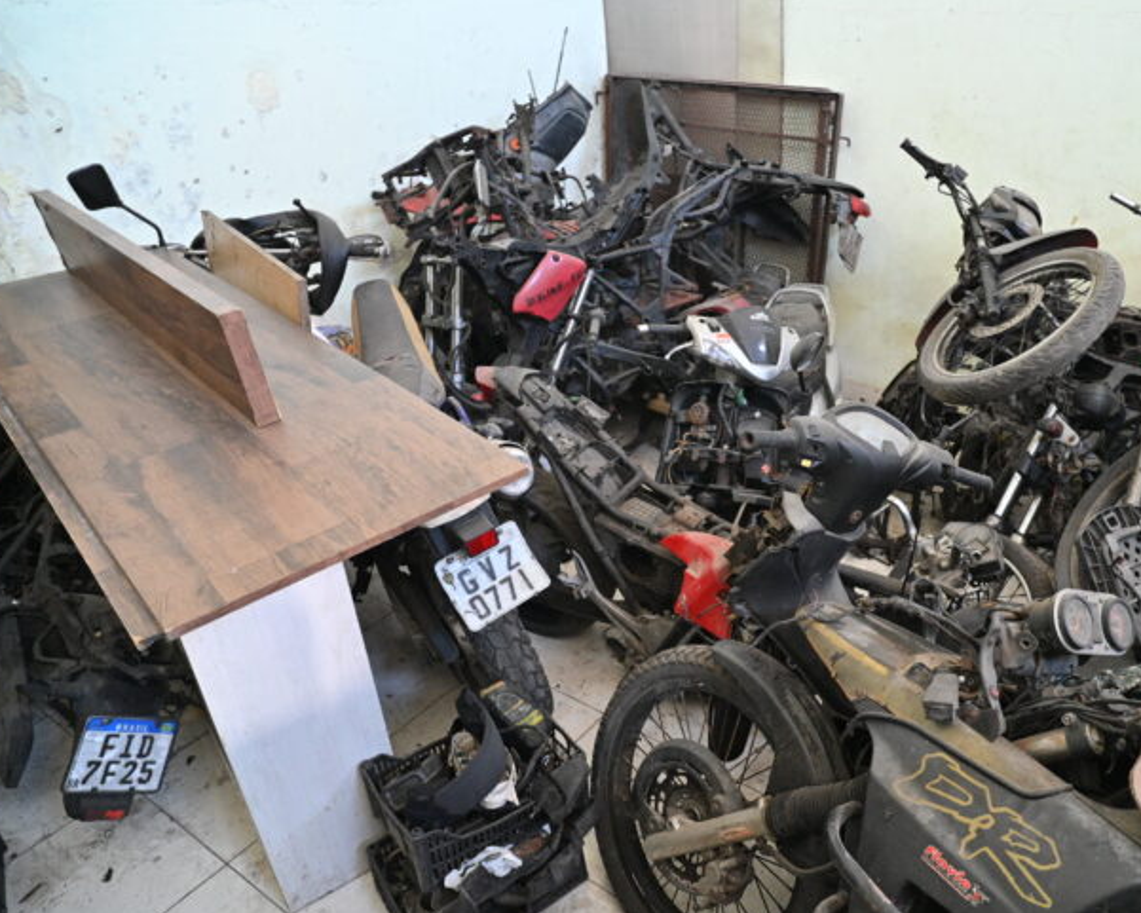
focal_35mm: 24
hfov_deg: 69.4
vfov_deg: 58.7
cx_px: 701
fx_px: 811
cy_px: 482
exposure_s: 1/60
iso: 4000
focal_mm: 20
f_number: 3.5
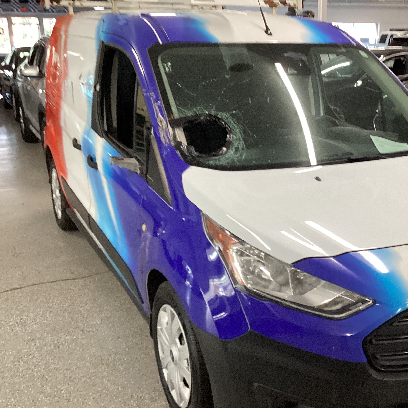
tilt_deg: -17.8
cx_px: 286
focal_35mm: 43
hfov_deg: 38.5
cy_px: 222
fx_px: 573
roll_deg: -0.5
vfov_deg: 39.1
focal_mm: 3.3
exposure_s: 1/50
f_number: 2.4
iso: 80
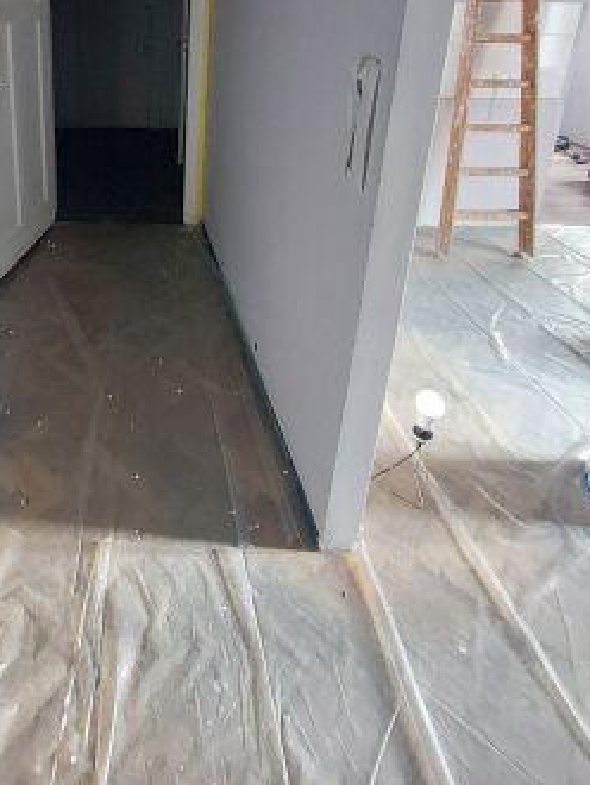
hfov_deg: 59.0
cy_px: 153
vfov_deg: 70.8
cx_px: 126
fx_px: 477
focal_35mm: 21
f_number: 2.2
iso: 640
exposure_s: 1/20
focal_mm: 1.74
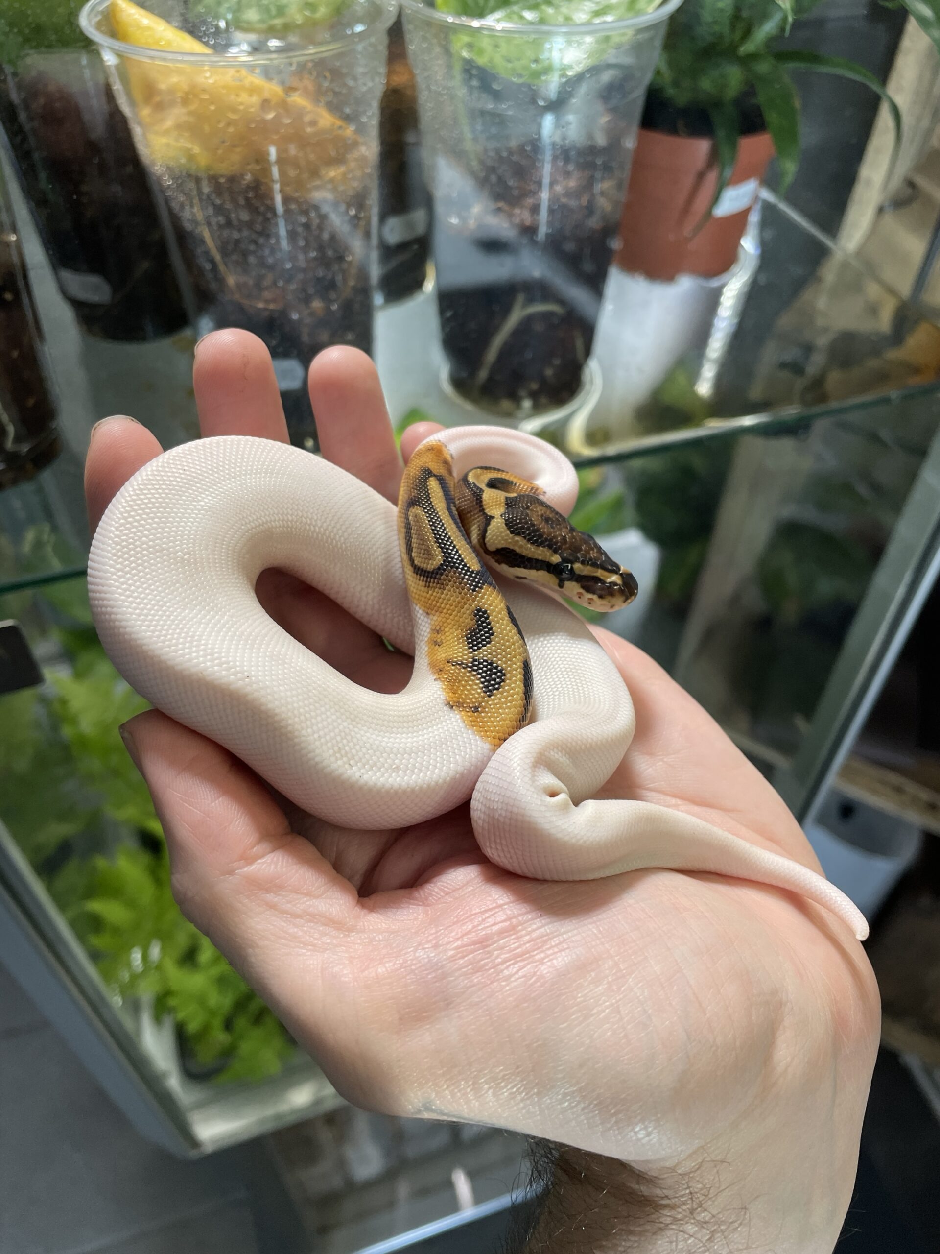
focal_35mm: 26
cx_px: 470
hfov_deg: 53.1
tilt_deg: -46.6
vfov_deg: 67.3
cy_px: 627
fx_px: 941
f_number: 1.6
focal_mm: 4.2
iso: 100
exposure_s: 1/100
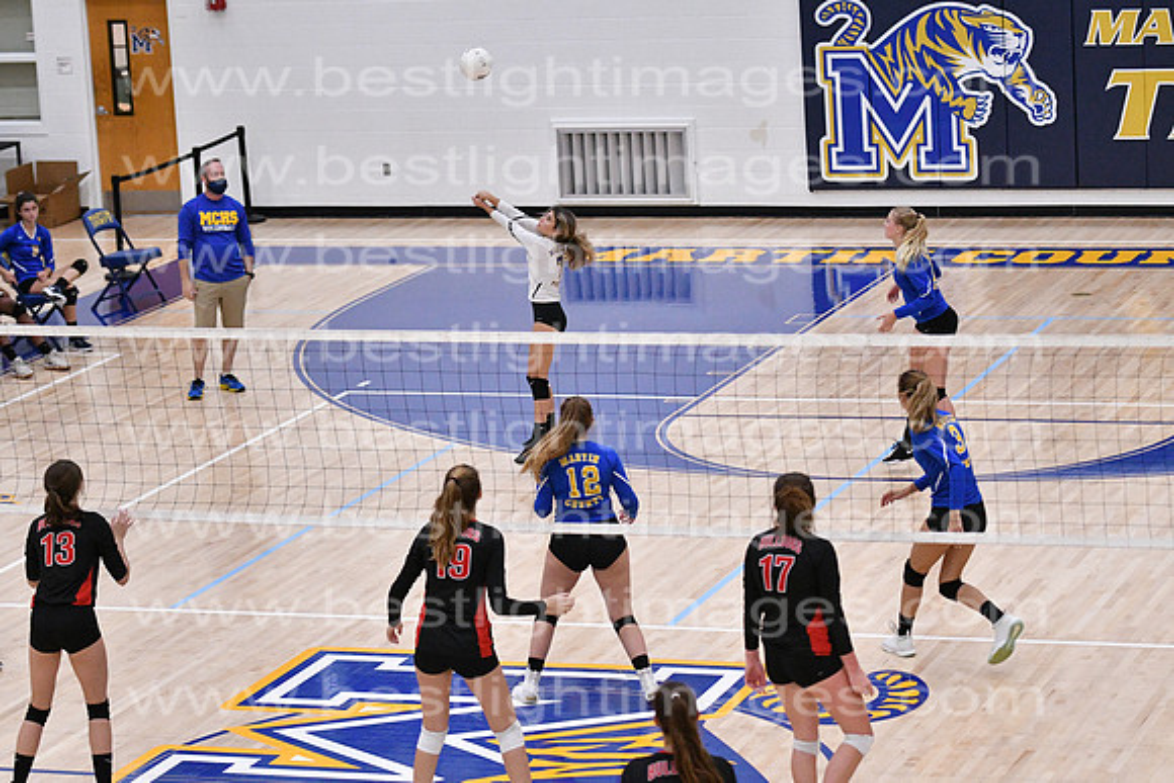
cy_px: 392
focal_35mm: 120
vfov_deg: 11.4
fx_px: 3914
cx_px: 587
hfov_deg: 17.1
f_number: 3.2
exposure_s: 1/1250
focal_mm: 80
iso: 6400
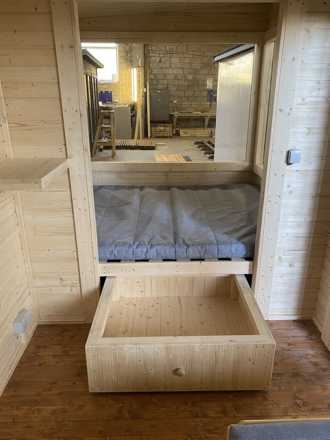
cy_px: 220
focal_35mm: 26
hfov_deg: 53.1
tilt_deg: -18.6
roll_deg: -1.3
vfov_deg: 67.3
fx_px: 330
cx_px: 165
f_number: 1.8
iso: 125
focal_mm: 4.2
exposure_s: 1/50
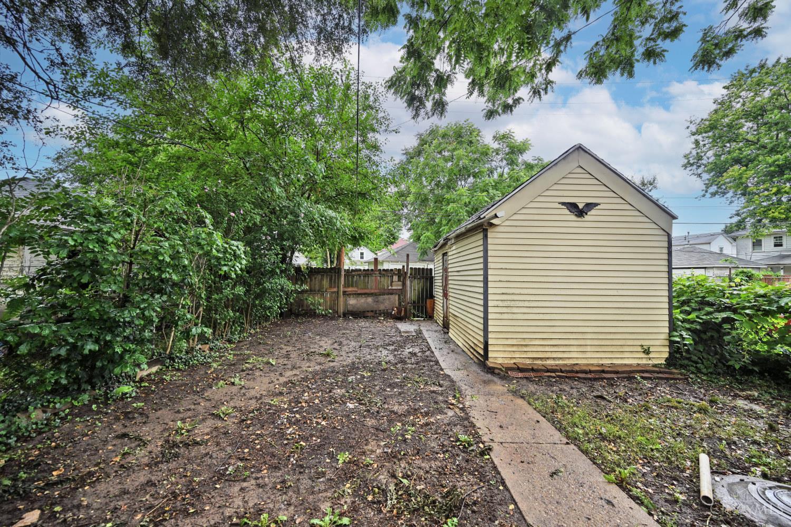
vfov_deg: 81.2
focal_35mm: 14
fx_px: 308
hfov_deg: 104.3
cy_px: 264
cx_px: 396
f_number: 4.5
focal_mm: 14
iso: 200
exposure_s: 1/250
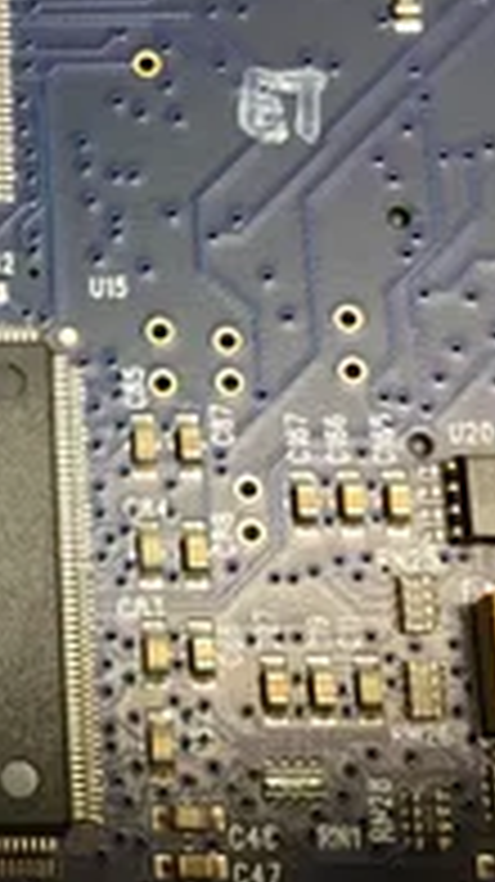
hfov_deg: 16.2
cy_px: 482
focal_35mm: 69
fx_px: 1613
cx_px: -207
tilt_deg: -75.4
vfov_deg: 30.6
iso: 25
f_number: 2.4
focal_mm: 3.3
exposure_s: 1/40
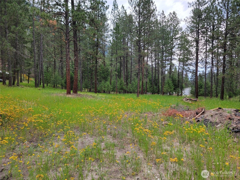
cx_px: 120
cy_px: 90
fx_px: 166
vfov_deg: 56.8
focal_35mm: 24
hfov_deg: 71.6
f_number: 1.8
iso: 16
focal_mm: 6.7
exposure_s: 1/120
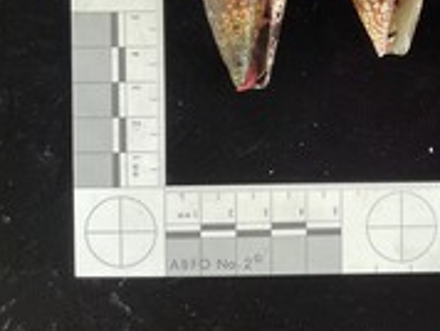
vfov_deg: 25.1
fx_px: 725
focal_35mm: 57
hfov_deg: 31.4
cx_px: 430
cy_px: 51
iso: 64
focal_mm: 3
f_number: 1.8
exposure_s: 1/50
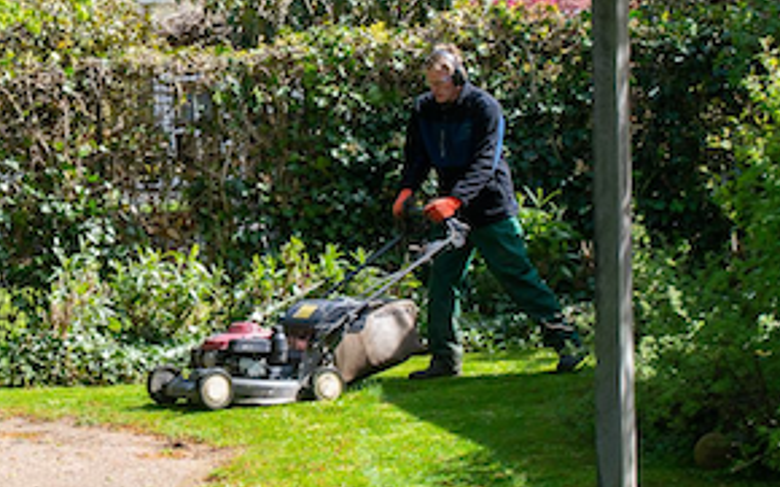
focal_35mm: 135
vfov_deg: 9.7
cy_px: 167
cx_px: 124
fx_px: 2869
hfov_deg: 15.4
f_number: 8
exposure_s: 1/125
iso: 100
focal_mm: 32
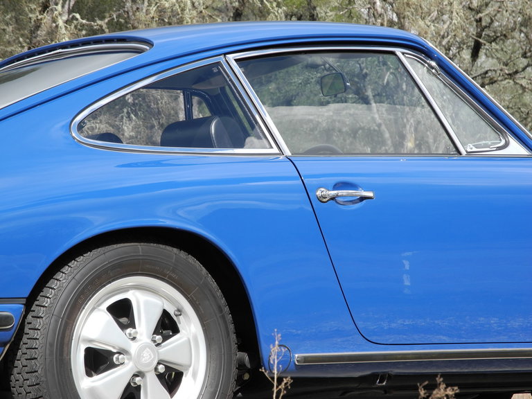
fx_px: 2659
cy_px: 200
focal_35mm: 173
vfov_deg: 8.6
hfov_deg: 11.4
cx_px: 266
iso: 100
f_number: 5.6
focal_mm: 37
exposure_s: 1/354
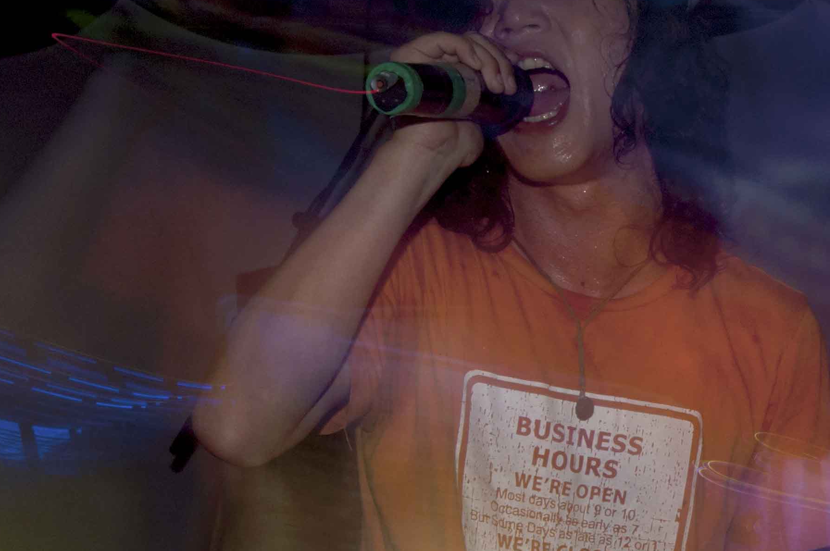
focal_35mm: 122
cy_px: 452
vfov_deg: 11.2
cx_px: 837
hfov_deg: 16.4
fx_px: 2809
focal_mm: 34
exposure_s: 1/3
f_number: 16
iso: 160
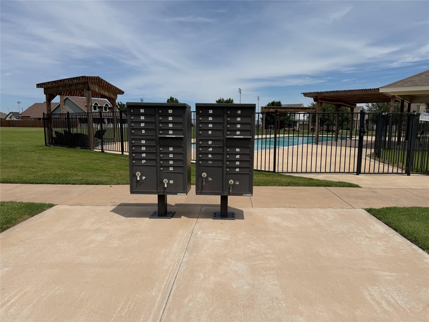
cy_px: 161
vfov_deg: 56.8
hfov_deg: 71.6
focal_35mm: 24
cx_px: 214
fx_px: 297
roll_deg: -0.4
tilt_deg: -8.7
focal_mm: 6.76
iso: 80
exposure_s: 1/9091
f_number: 1.78
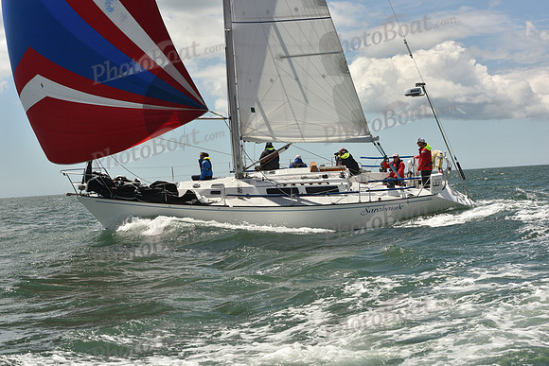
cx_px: 274
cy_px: 183
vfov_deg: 19.5
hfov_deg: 28.8
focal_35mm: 70
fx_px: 1068
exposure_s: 1/800
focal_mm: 70
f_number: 11
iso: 320
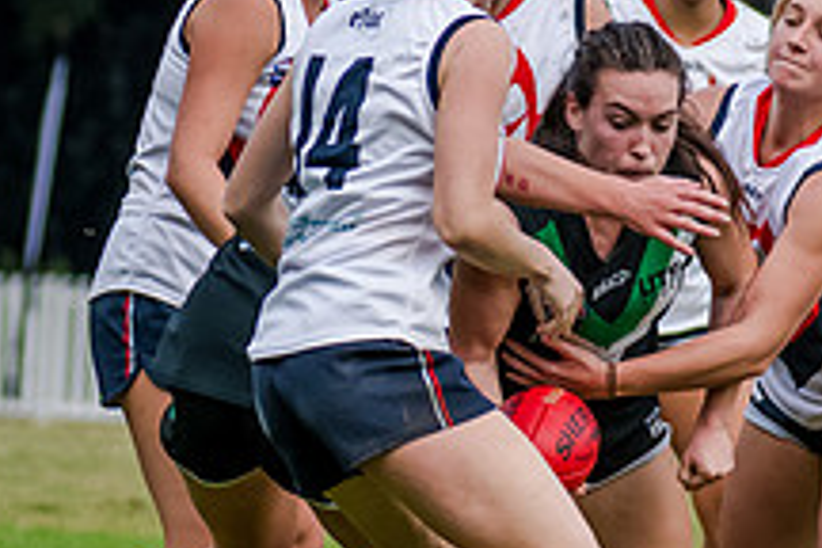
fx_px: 17991
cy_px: 308
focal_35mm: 788
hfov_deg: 2.6
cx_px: 776
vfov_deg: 1.7
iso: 800
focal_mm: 170
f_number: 5
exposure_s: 1/1600
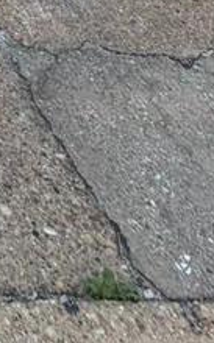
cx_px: -362
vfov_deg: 14.9
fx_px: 683
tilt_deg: +3.5
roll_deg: -0.9
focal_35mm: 73
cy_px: -496
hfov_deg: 12.2
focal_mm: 2.22
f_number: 2.2
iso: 40
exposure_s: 1/585
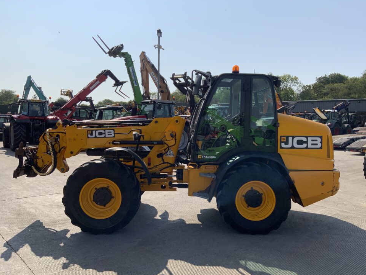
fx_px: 328
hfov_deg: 58.3
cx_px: 194
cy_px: 142
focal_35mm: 31
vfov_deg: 45.4
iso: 16
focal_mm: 3
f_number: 1.8
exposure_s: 1/3788
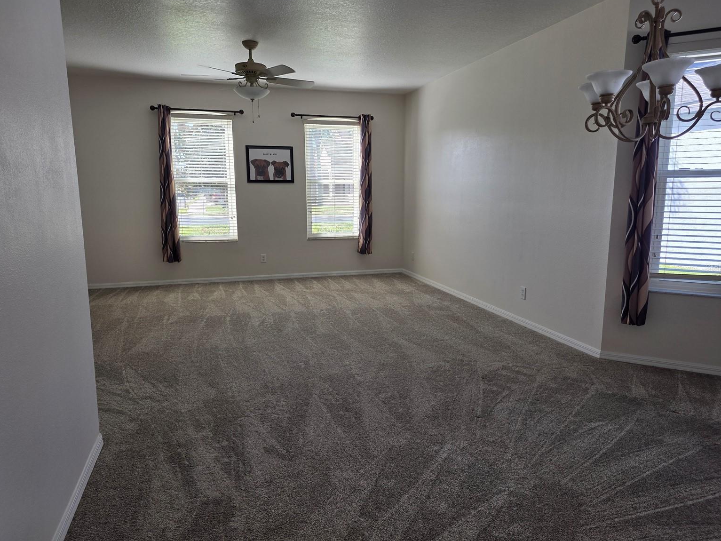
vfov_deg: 56.8
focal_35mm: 24
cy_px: 268
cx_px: 373
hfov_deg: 71.6
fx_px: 500
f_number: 1.7
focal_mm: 6.25
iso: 50
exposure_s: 1/180
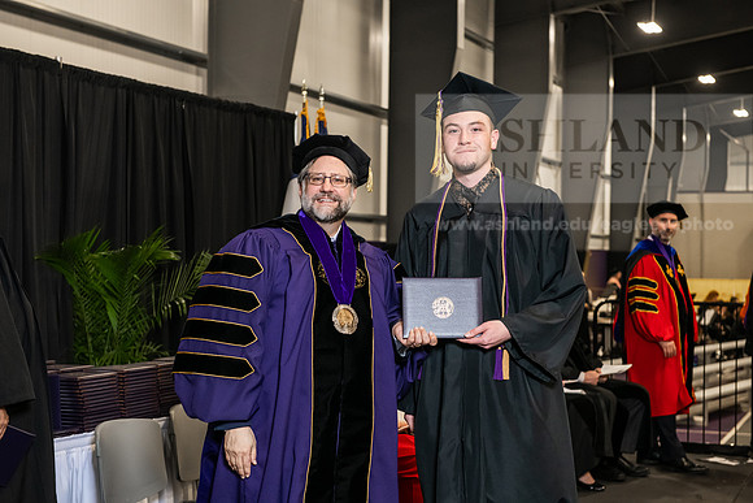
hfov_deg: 30.5
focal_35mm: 66
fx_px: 1381
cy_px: 252
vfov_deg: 20.6
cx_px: 376
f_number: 5
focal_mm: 66
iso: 2500
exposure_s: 1/200
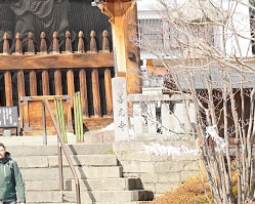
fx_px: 2082
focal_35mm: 276
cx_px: -171
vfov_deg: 5.5
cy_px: -127
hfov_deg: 6.9
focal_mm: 61
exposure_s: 1/125
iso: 100
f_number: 5.6
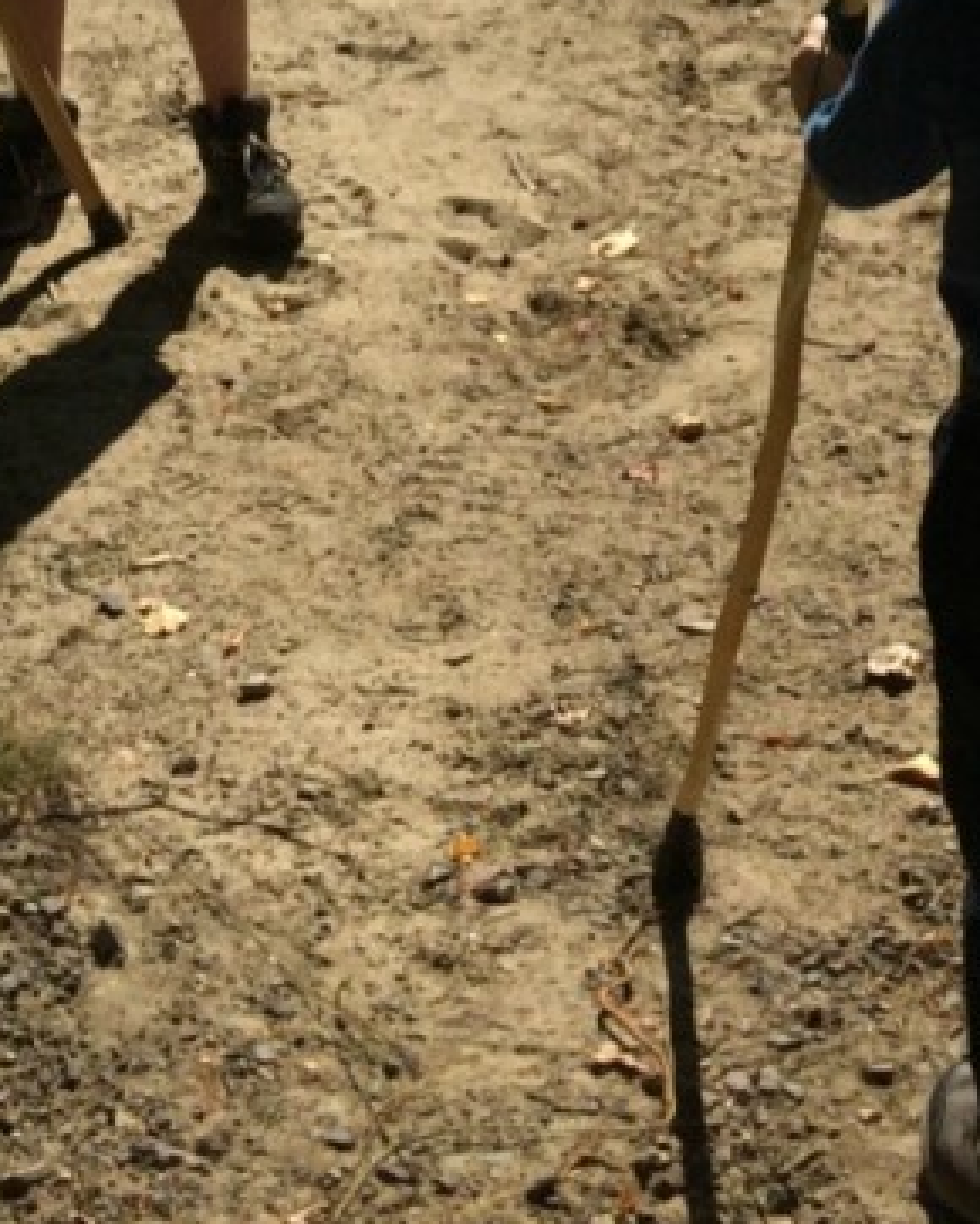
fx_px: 2898
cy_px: -396
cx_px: 791
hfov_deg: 19.0
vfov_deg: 21.4
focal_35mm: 80
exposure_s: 1/5128
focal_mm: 4.15
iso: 40
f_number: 2.2
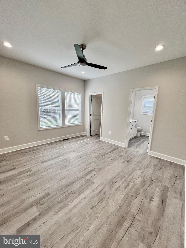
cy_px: 124
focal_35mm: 13
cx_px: 93
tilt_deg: -9.8
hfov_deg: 89.9
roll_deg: -1.5
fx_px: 93
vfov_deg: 106.2
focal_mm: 1.57
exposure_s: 1/120
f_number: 1.8
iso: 64
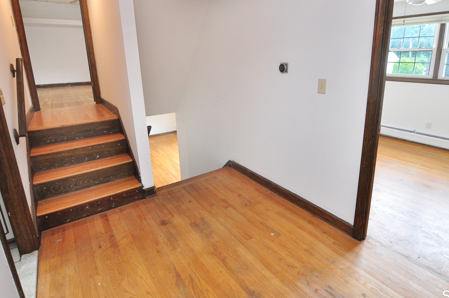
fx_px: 237
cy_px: 117
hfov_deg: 86.8
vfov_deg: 63.8
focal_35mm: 19
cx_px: 243
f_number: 5
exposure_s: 1/20
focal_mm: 10
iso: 640
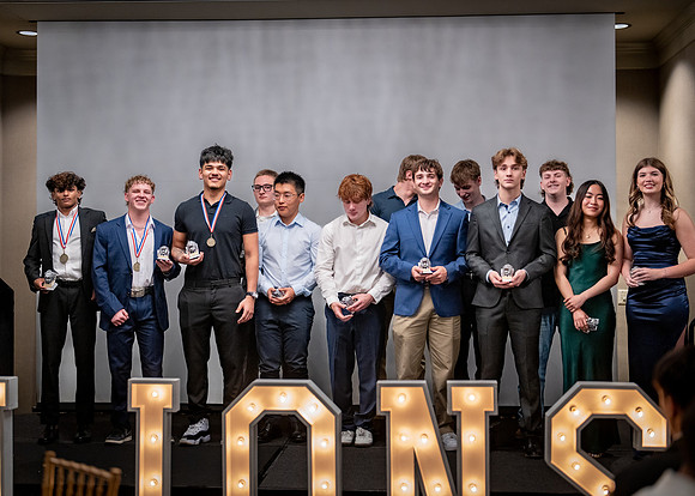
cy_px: 248
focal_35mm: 52
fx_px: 1036
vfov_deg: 26.9
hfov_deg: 37.1
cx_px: 348
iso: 1600
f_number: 1.4
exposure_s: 1/320
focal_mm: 50
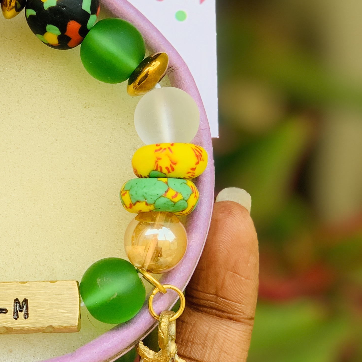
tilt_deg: -16.1
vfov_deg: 13.7
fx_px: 1503
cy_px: 139
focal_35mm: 127
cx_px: -4
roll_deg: -0.8
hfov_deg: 13.5
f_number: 2.4
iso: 20
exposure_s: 1/122
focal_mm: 6
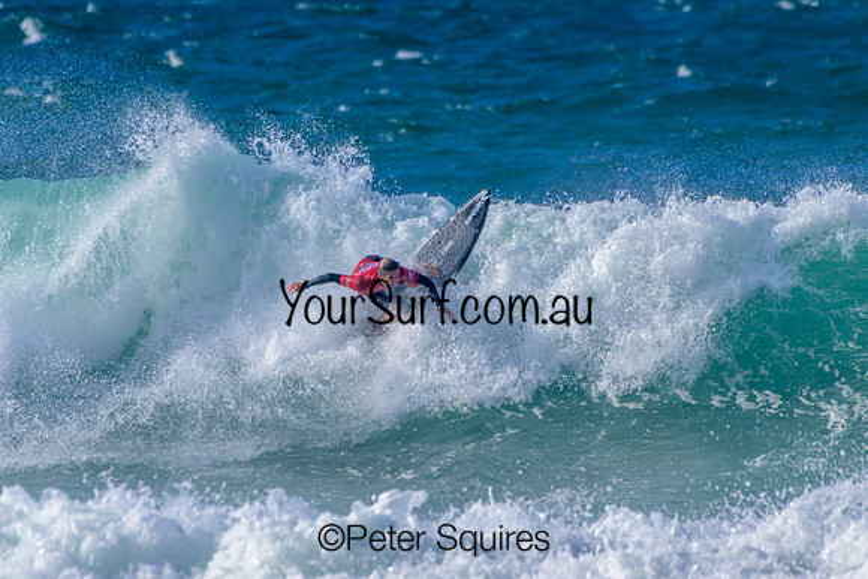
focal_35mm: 1000
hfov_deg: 2.1
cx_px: 434
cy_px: 290
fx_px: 24116
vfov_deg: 1.4
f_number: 11
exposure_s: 1/2500
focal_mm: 1000
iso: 720
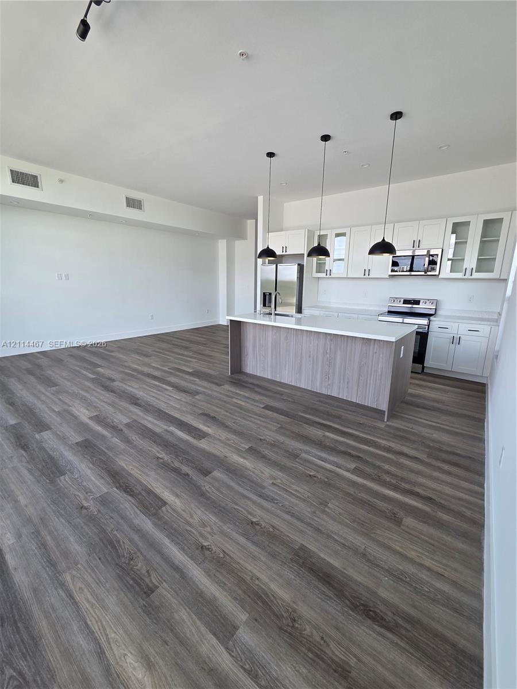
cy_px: 344
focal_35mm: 13
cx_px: 258
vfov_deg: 106.2
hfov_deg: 89.9
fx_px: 259
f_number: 2.2
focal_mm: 2.2
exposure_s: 1/120
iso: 64
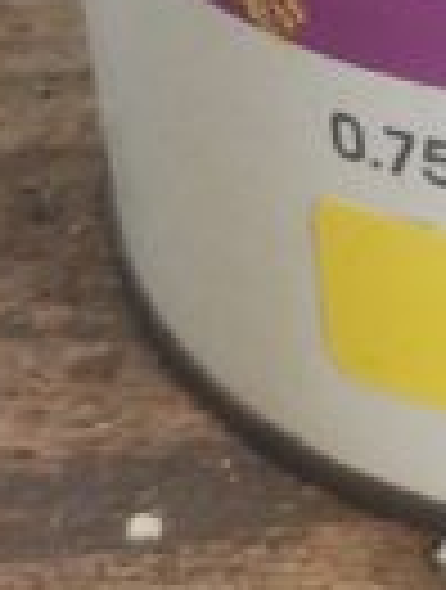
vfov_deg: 8.8
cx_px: 633
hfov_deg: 6.7
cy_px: -239
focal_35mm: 219
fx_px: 3744
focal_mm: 4.27
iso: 831
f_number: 1.8
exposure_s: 1/50
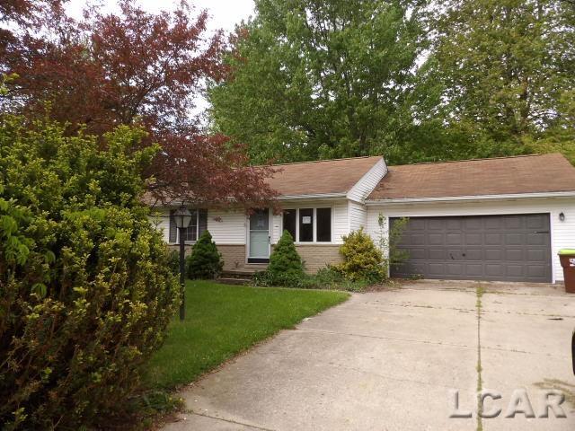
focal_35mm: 24
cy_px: 216
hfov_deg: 71.6
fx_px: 399
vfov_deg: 56.8
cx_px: 288
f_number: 3.2
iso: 100
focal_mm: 4.3
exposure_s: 1/495
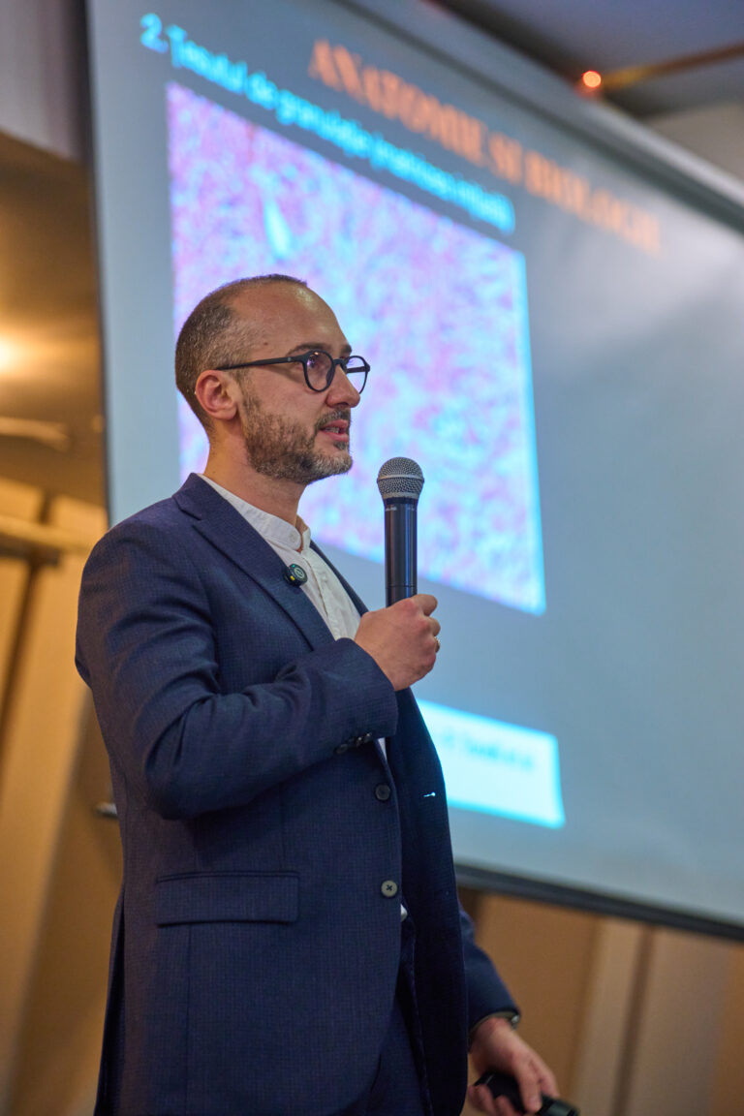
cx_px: 372
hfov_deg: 12.8
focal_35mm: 107
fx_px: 3317
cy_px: 558
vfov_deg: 19.1
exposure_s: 1/100
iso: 2500
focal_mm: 107
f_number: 2.8
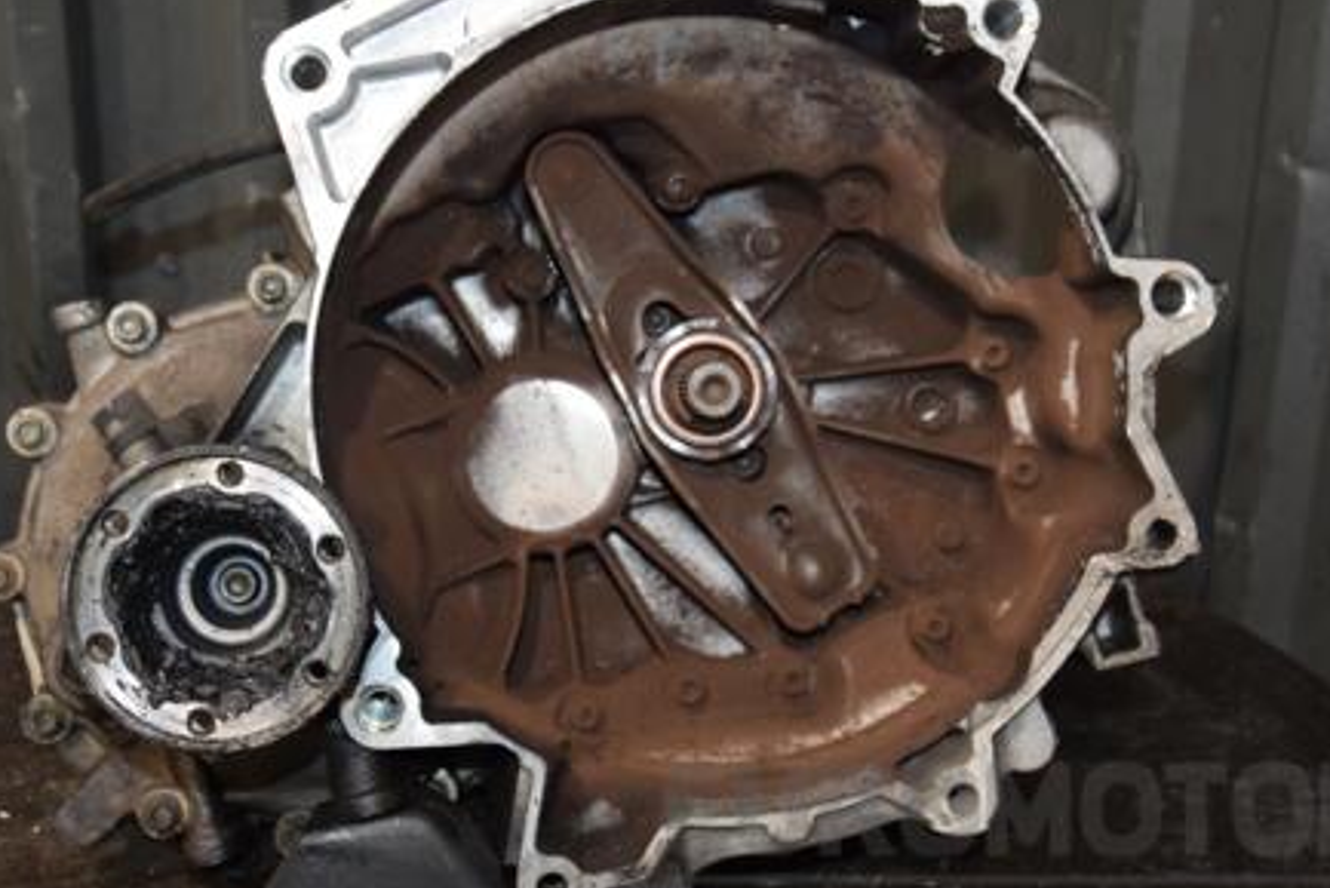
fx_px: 1996
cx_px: 608
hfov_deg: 36.8
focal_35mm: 54
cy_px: 399
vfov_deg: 25.1
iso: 800
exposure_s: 1/60
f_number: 5
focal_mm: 26
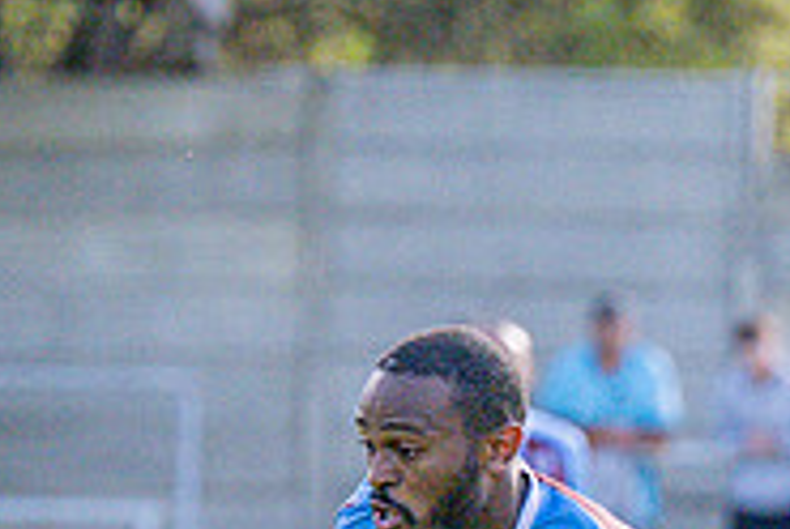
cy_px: 829
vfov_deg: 1.1
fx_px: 26727
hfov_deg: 1.7
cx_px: -274
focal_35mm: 1216
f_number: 4
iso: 400
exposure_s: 1/3200
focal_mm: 185
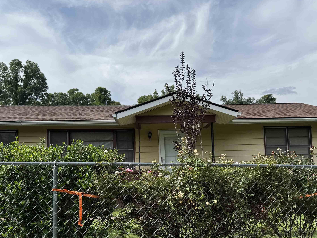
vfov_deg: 42.6
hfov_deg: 55.3
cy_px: 151
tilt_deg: +1.8
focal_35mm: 33
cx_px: 163
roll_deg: +1.4
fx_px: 302
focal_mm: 6.76
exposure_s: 1/4950
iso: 80
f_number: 1.78
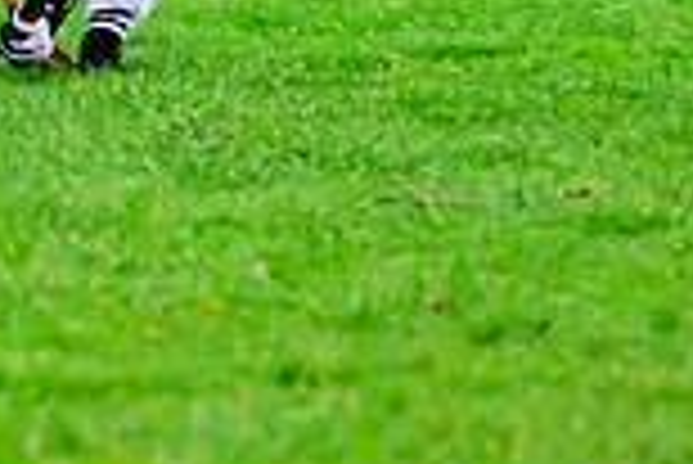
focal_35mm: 621
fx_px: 11965
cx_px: -441
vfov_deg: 2.2
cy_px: -399
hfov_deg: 3.3
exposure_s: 1/1000
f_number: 5.6
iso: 4000
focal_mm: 165
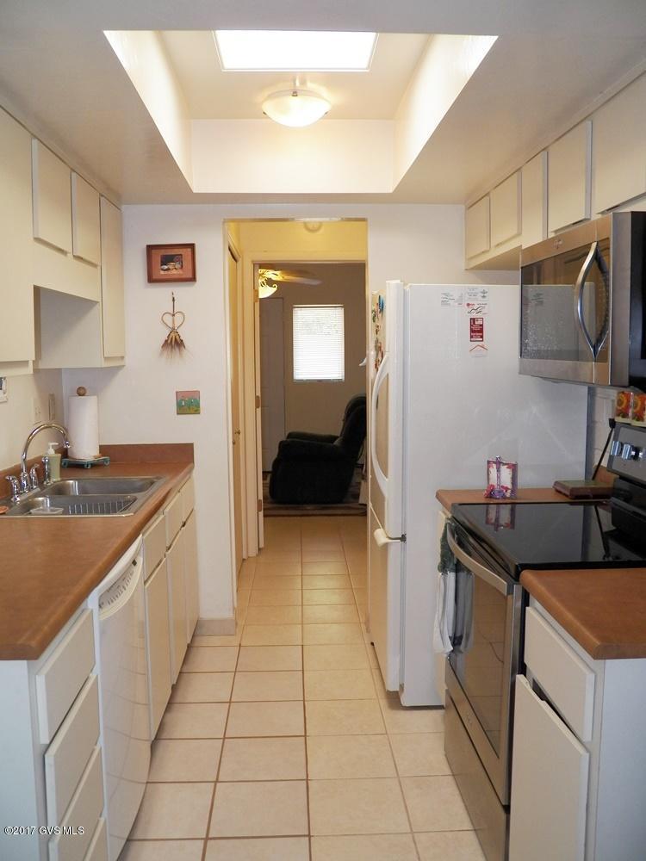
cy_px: 430
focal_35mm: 31
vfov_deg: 58.4
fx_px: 771
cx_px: 323
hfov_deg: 45.4
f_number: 2.8
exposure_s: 1/80
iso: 125
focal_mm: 5.5
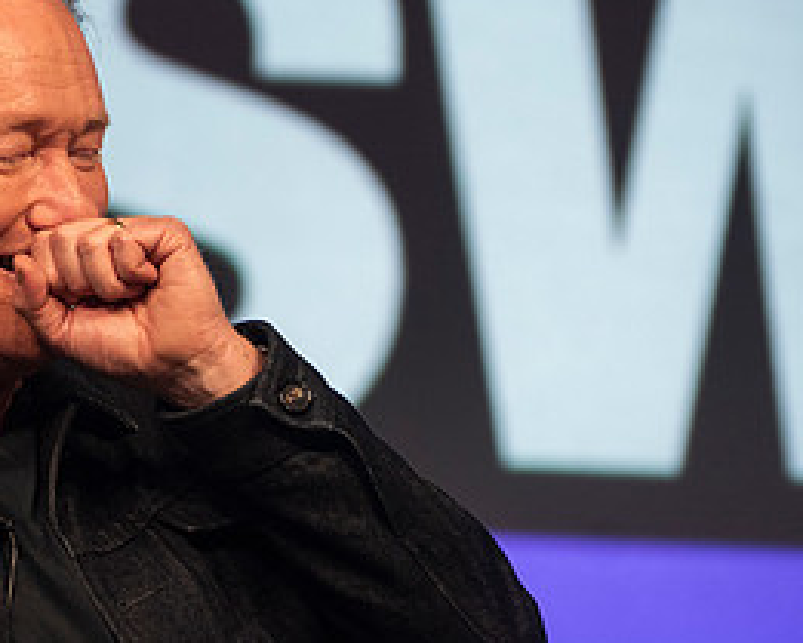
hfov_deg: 4.5
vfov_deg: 3.6
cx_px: 141
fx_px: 10152
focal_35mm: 427
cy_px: 306
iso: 1250
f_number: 4
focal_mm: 170
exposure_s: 1/320
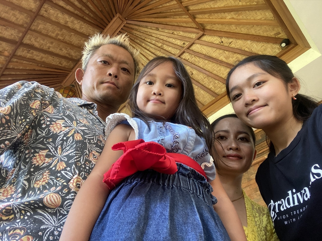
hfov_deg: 73.9
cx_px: 161
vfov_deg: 58.9
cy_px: 120
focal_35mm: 23
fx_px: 214
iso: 250
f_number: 2.2
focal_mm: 2.71
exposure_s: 1/60
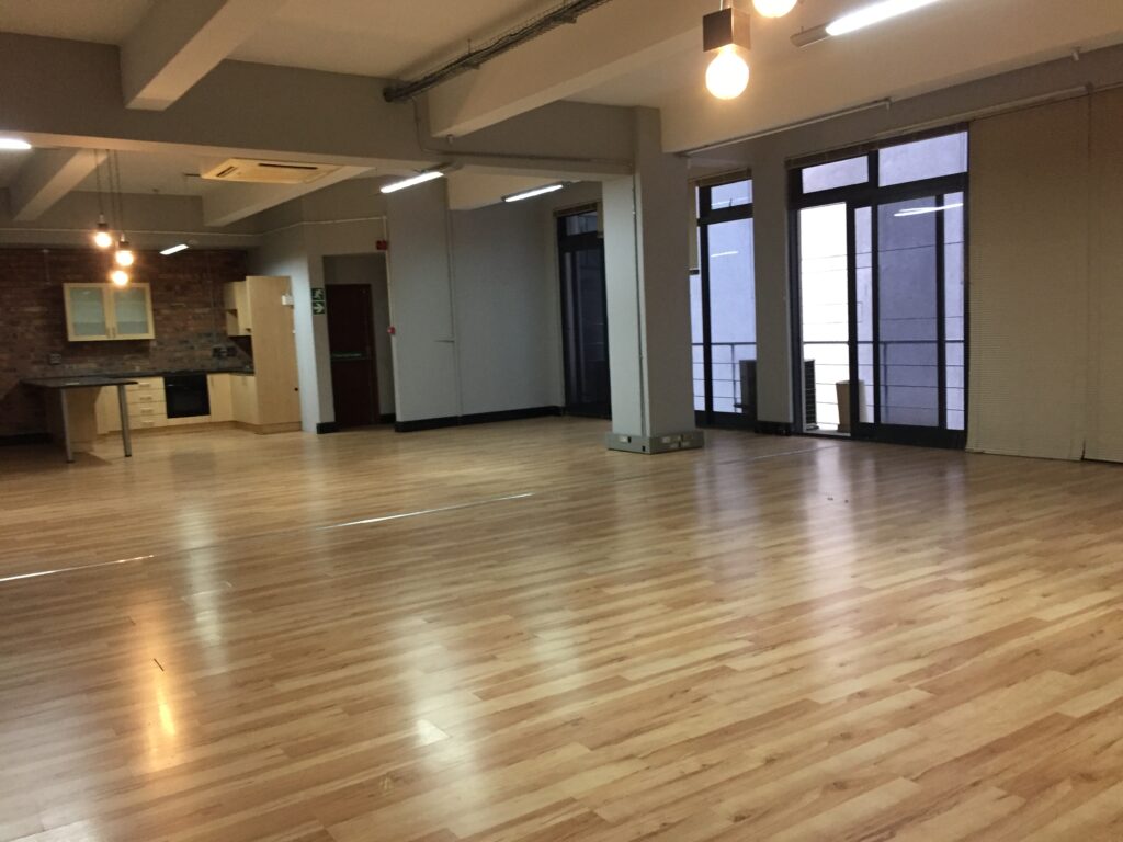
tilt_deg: -7.1
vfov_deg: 48.2
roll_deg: +1.2
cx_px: 562
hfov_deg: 61.7
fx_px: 941
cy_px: 421
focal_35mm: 29
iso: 200
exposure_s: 1/33
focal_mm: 4.15
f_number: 2.2
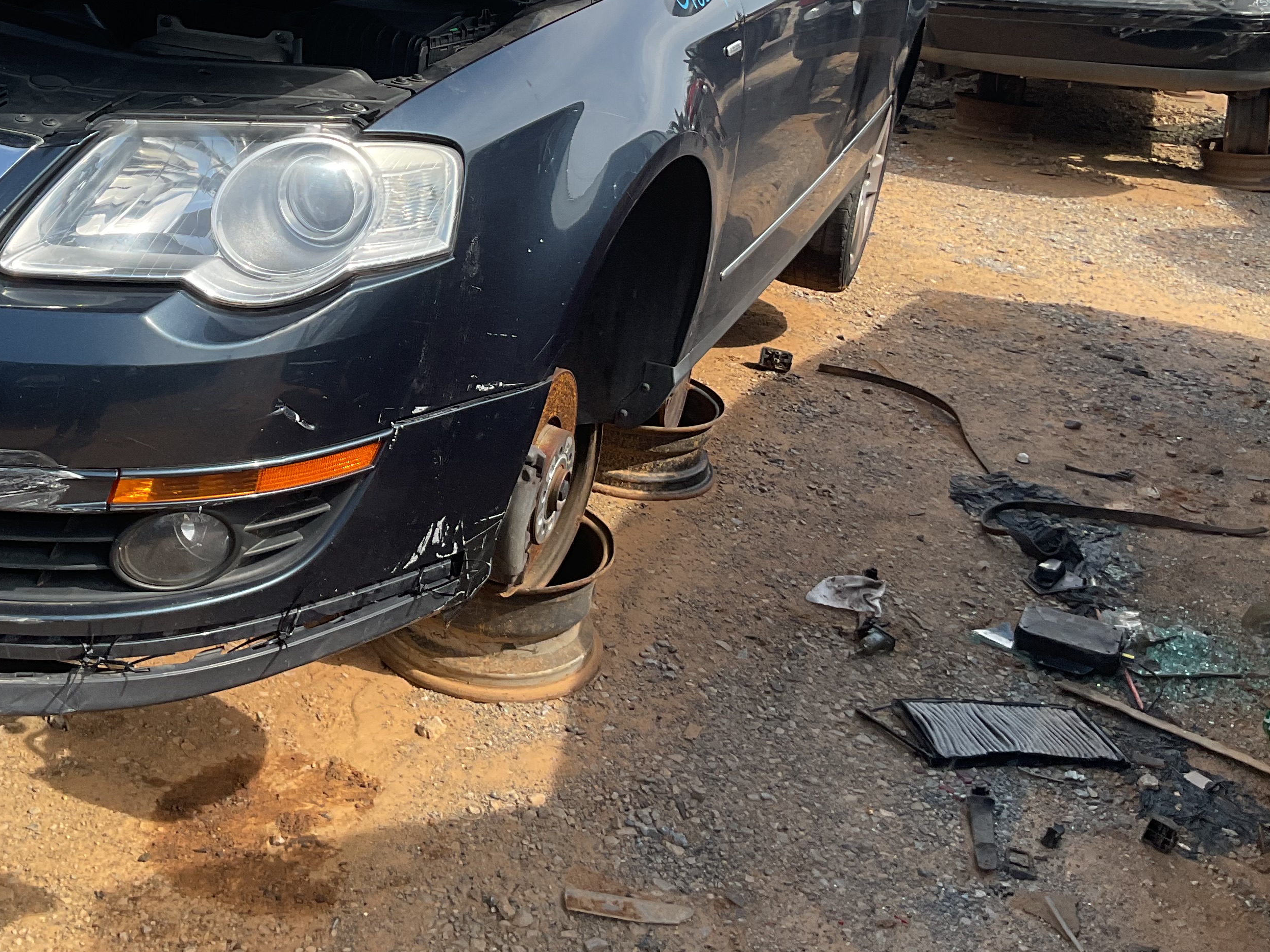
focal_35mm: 47
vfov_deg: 30.2
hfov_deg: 39.5
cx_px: 337
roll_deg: -6.4
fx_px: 1724
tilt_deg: -14.5
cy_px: 194
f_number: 1.8
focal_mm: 3
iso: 16
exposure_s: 1/978
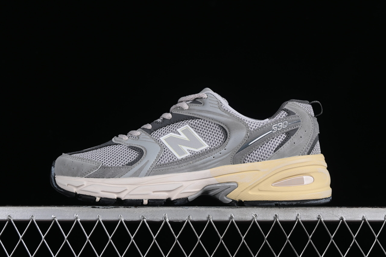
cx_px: 193
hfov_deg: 27.0
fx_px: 804
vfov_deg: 18.2
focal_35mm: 75
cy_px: 128
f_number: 8
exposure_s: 1/80
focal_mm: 50
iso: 160
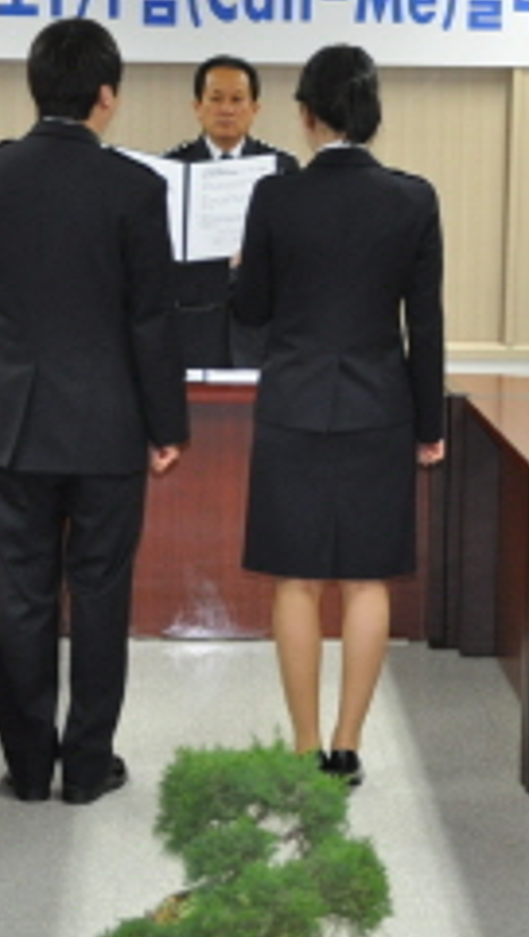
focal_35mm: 91
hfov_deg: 13.3
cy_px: 432
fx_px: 2264
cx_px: 233
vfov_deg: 23.4
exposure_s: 1/60
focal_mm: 28
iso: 800
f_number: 4
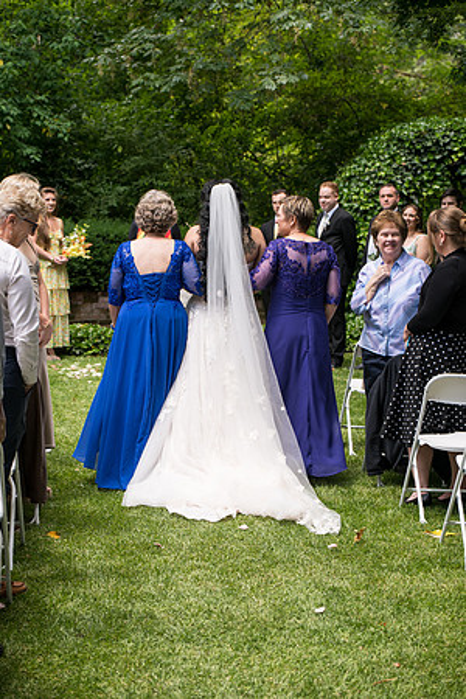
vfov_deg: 28.8
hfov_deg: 19.5
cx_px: 233
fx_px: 1359
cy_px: 350
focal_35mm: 70
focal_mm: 70
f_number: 4
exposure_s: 1/400
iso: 250
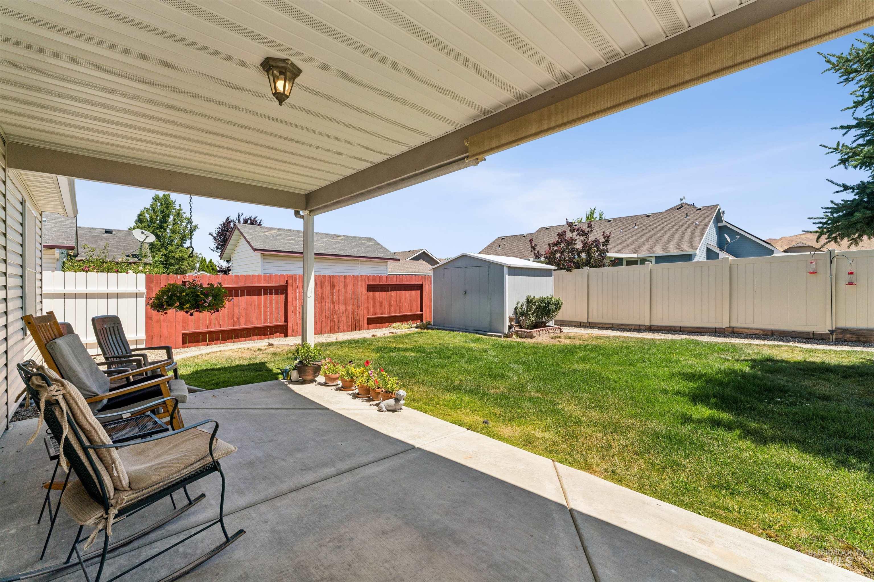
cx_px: 437
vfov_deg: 74.8
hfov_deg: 97.8
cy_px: 291
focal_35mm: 16
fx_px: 381
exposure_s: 1/320
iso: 400
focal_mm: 15.7
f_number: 13
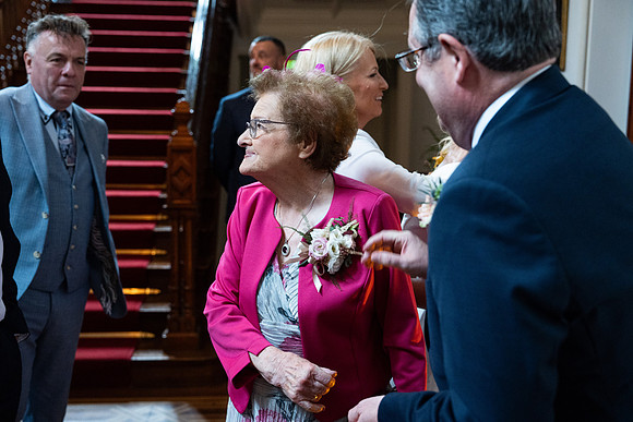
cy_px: 211
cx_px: 316
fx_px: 774
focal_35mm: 44
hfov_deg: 44.5
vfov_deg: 30.5
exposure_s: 1/200
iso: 5000
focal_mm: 44
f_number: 3.5
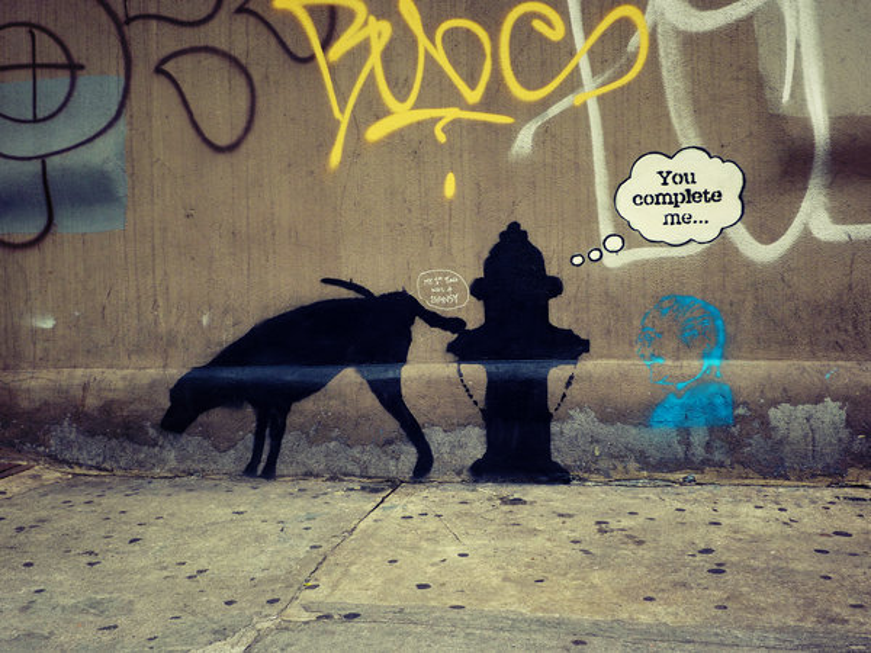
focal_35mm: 30
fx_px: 755
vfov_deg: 46.8
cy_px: 326
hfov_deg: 60.0
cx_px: 436
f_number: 3.4
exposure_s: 1/40
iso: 80
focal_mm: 5
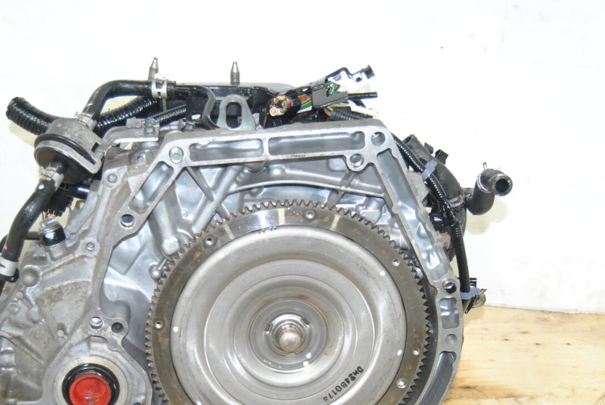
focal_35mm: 71
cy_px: 288
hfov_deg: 28.4
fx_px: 1194
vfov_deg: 19.1
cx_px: 276
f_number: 5
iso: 800
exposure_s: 1/60
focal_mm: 32
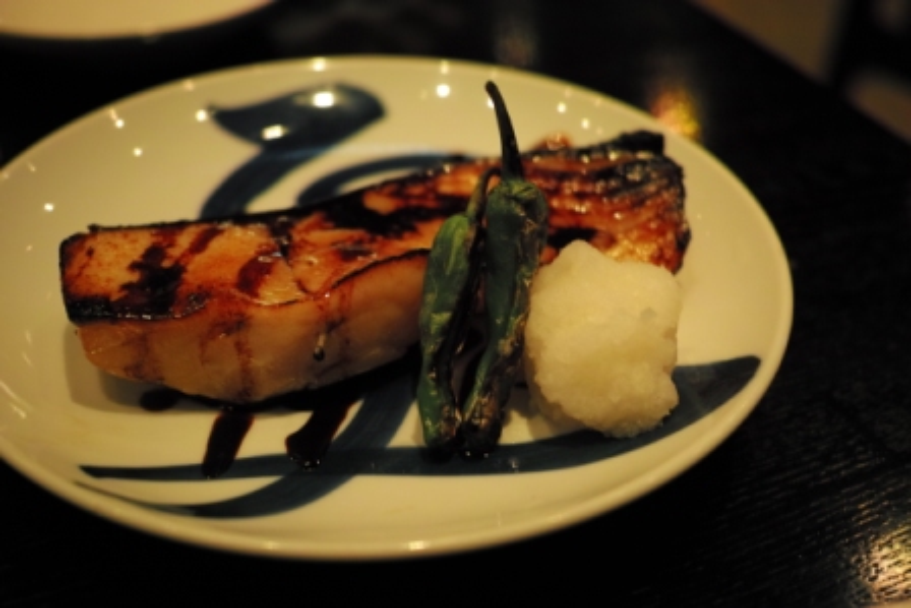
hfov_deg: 43.6
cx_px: 456
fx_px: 1139
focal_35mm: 45
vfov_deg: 29.9
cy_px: 304
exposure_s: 1/5
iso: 200
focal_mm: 30
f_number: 2.8
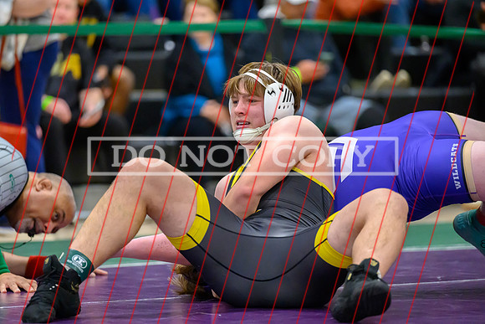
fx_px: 3100
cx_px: 245
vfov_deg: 6.0
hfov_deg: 8.9
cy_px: 140
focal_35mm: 230
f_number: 2.8
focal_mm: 200
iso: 8000
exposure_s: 1/640
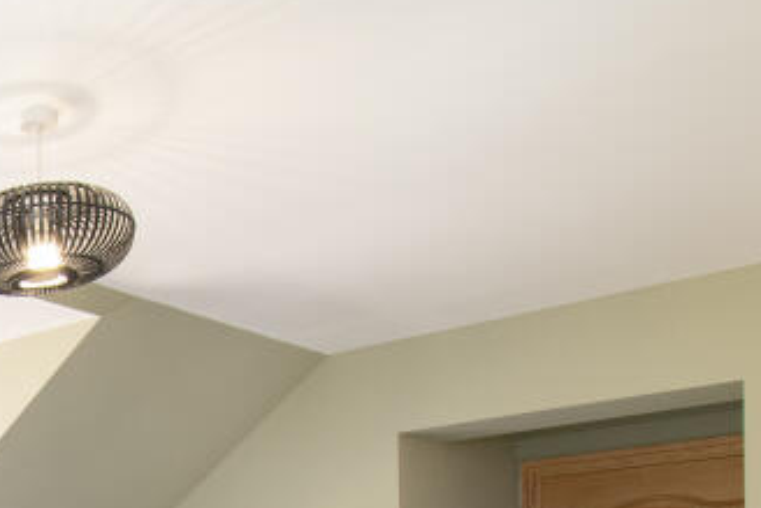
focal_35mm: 53
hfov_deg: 30.1
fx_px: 1121
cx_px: -220
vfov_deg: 22.9
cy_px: 647
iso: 250
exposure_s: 1/4
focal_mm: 11.5
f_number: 8
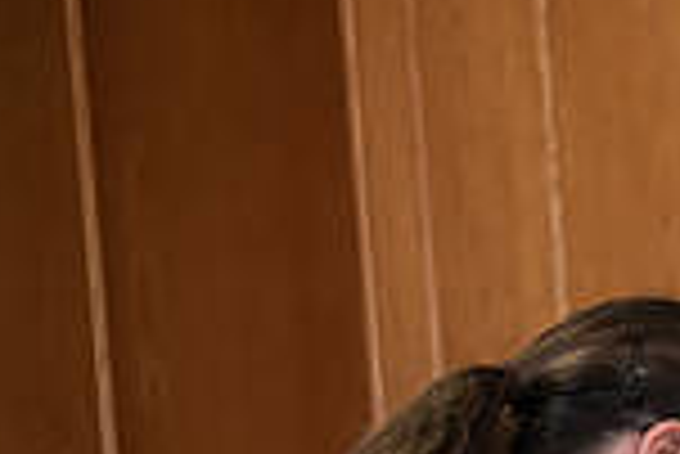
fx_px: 2760
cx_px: 1270
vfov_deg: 9.0
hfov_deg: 12.6
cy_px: 798
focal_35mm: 146
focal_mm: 38
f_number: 3.2
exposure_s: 1/125
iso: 1000
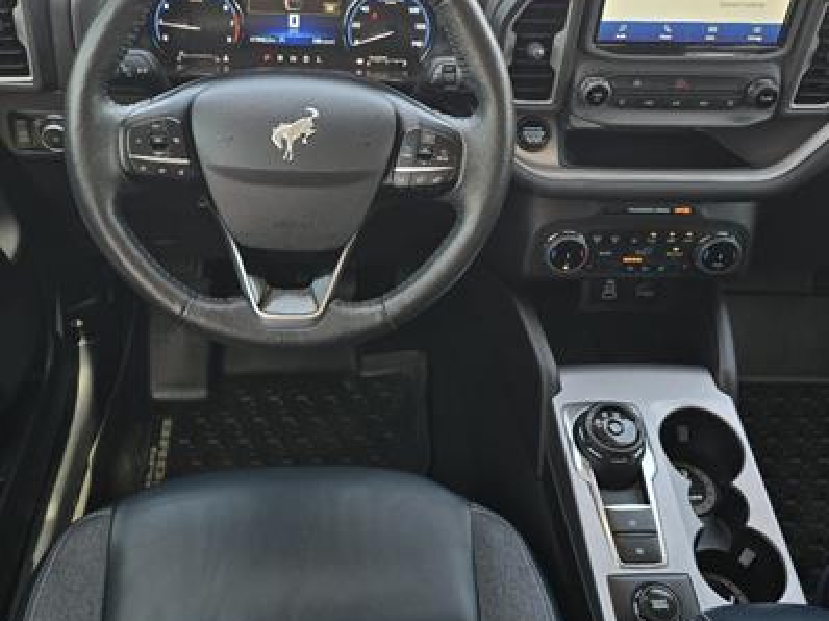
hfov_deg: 49.9
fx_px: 886
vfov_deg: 38.5
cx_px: 333
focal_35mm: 37
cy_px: 248
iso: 80
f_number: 1.7
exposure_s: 1/182
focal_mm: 6.3
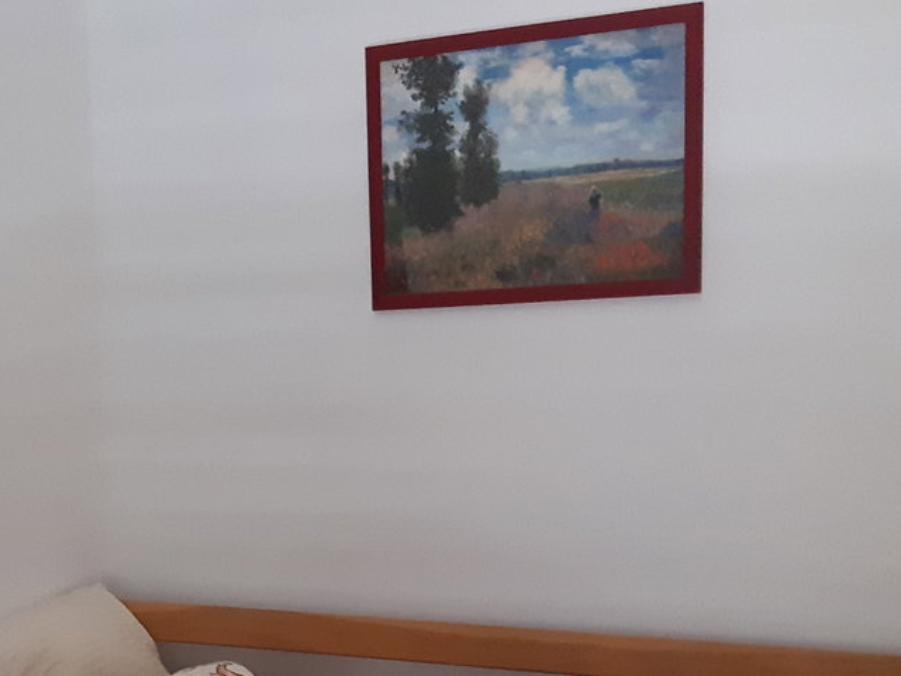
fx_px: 1692
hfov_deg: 29.6
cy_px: 652
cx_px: 300
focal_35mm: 65
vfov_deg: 21.9
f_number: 1.7
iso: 500
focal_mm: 3.93
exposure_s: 1/25
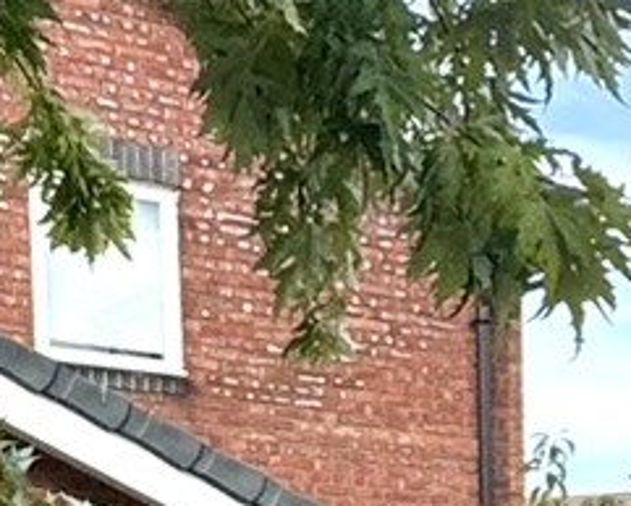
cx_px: 1204
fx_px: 2167
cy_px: 899
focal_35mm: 116
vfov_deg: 12.2
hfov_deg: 14.2
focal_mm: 2.22
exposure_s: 1/741
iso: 40
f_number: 2.2
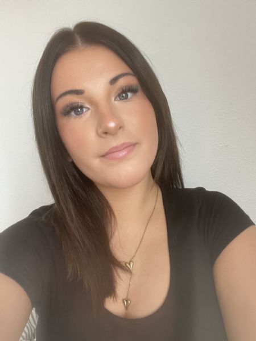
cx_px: 128
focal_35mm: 30
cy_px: 170
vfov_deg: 60.0
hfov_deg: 46.8
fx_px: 296
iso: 250
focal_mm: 2.71
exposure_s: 1/60
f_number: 2.2
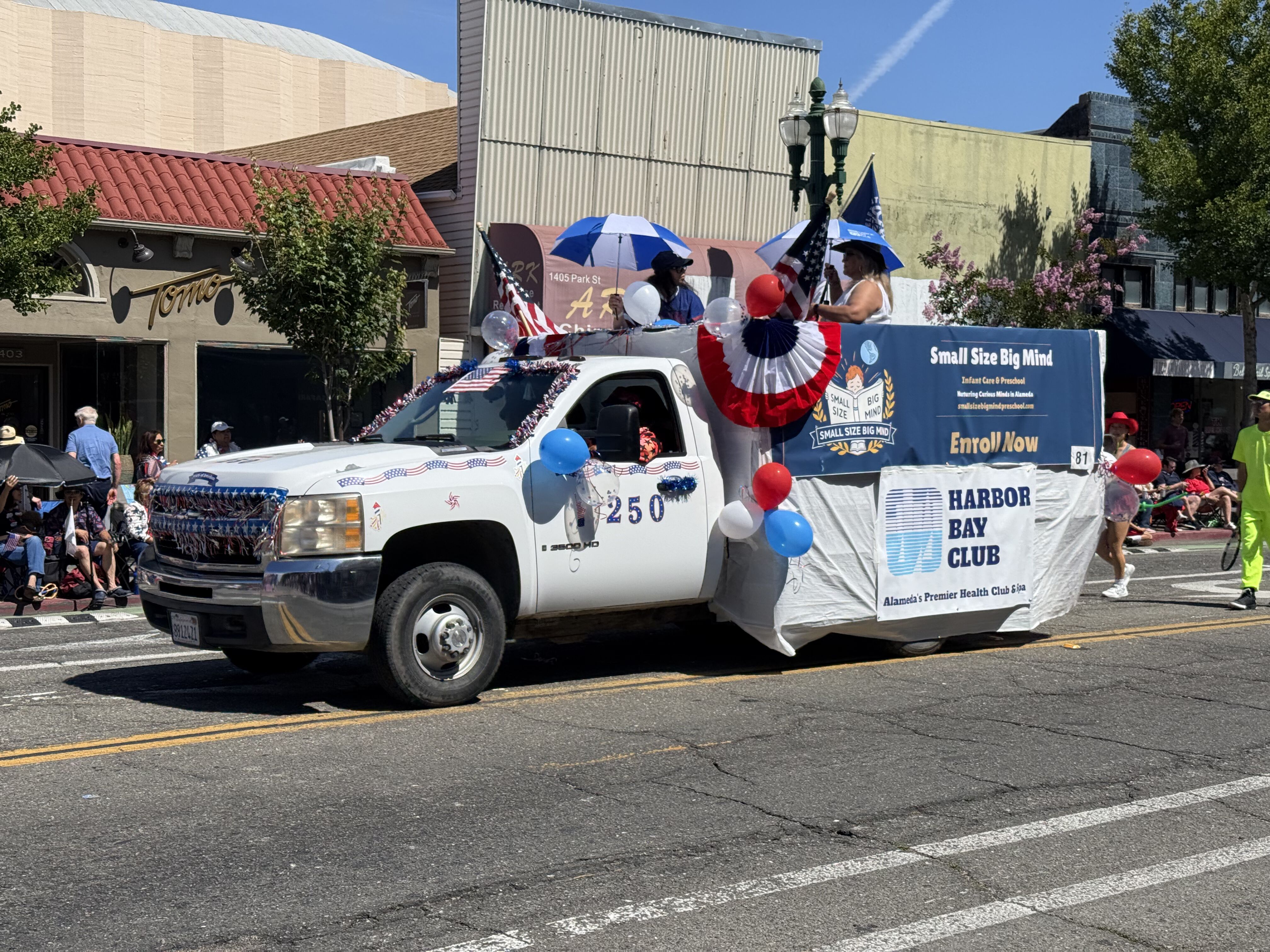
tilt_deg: -1.7
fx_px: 1761
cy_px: 476
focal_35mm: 48
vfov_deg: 30.3
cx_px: 635
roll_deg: -0.3
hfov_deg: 39.7
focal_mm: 6.76
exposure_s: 1/6536
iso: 64
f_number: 1.78
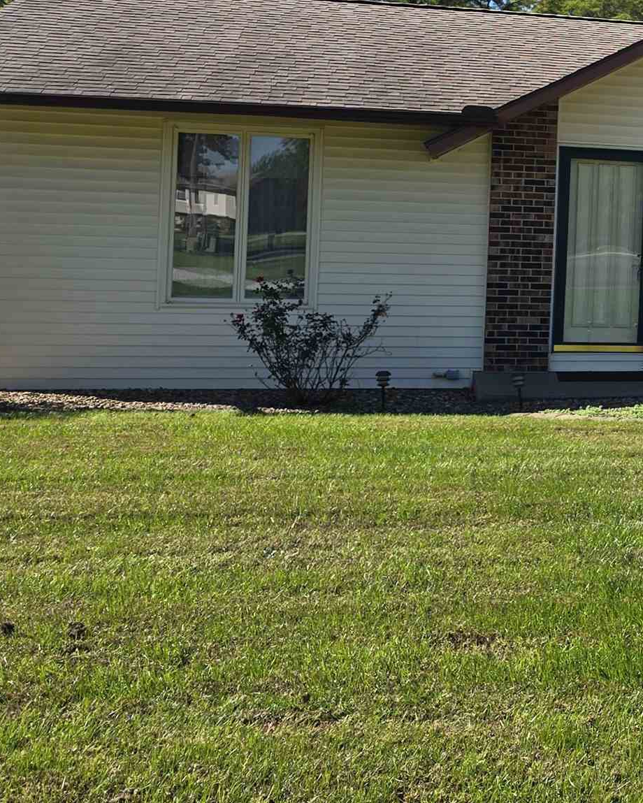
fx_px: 1427
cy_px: 223
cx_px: 879
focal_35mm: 60
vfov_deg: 31.0
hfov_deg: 22.3
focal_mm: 6.3
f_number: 1.7
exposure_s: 1/652
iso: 12
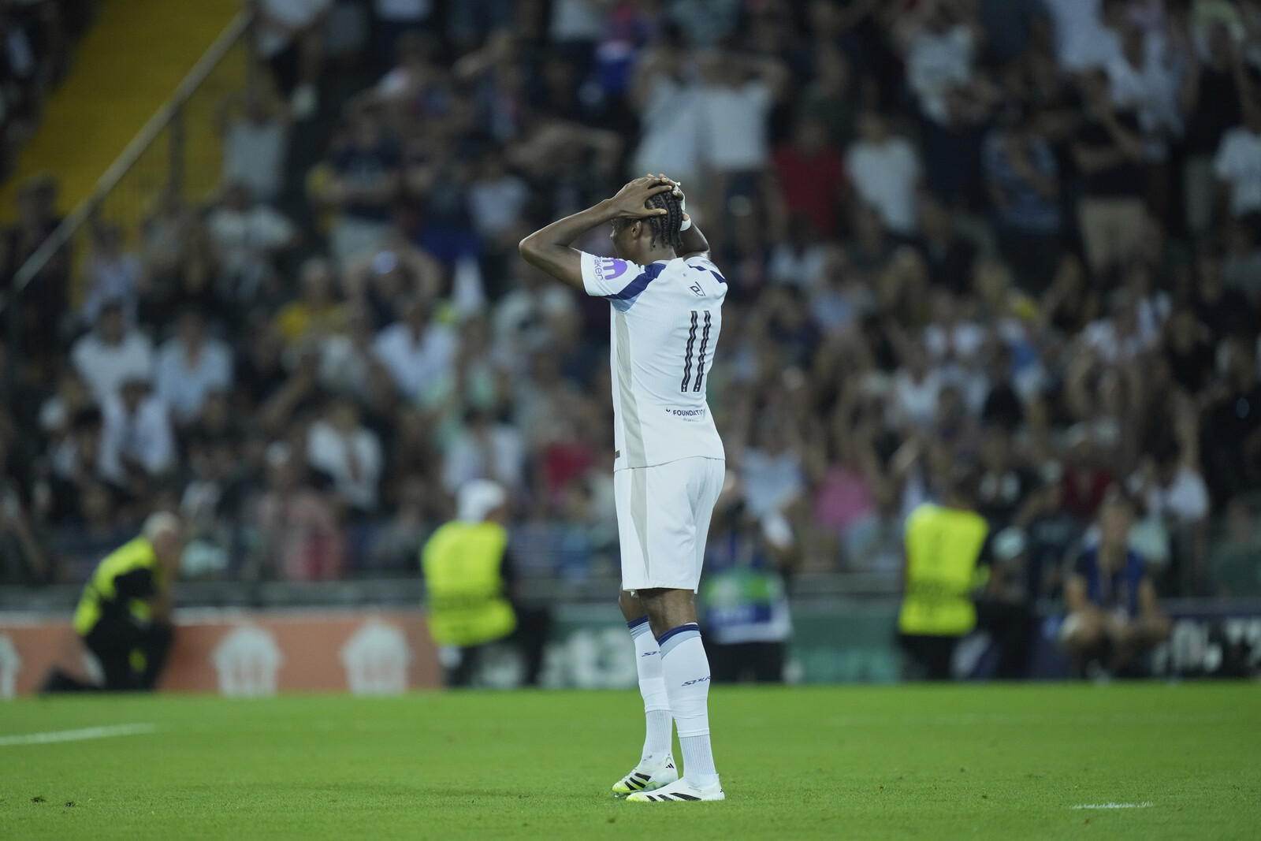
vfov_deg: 3.4
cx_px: 630
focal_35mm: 400
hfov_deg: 5.2
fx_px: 14011
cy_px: 420
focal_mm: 400
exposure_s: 1/2000
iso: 4000
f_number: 2.8
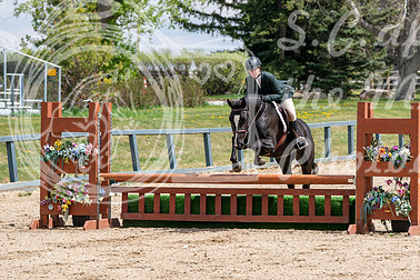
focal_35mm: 233
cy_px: 97
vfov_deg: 5.9
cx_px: 257
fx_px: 2718
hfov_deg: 8.8
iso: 100
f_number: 5.6
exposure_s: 1/500
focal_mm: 152
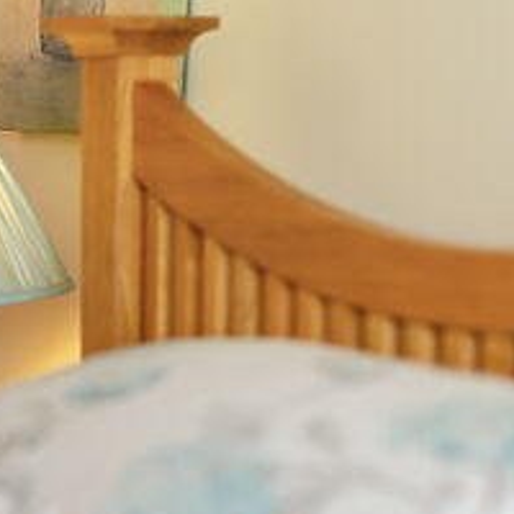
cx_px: -95
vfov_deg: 14.1
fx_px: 2066
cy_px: 433
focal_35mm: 123
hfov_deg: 13.8
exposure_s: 1/500
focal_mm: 50
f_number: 2
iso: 400
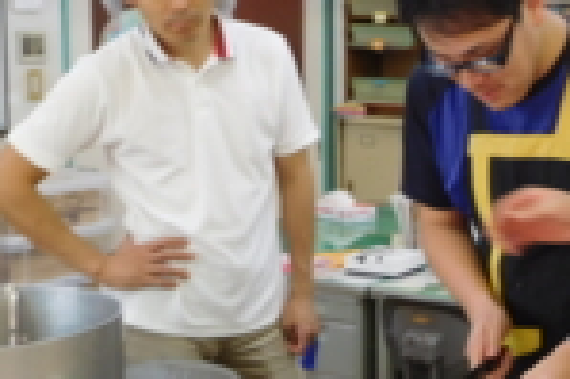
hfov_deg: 26.9
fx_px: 1107
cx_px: 597
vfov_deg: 19.4
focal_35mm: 70
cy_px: 153
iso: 140
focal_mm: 4.5
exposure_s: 1/30
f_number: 3.4
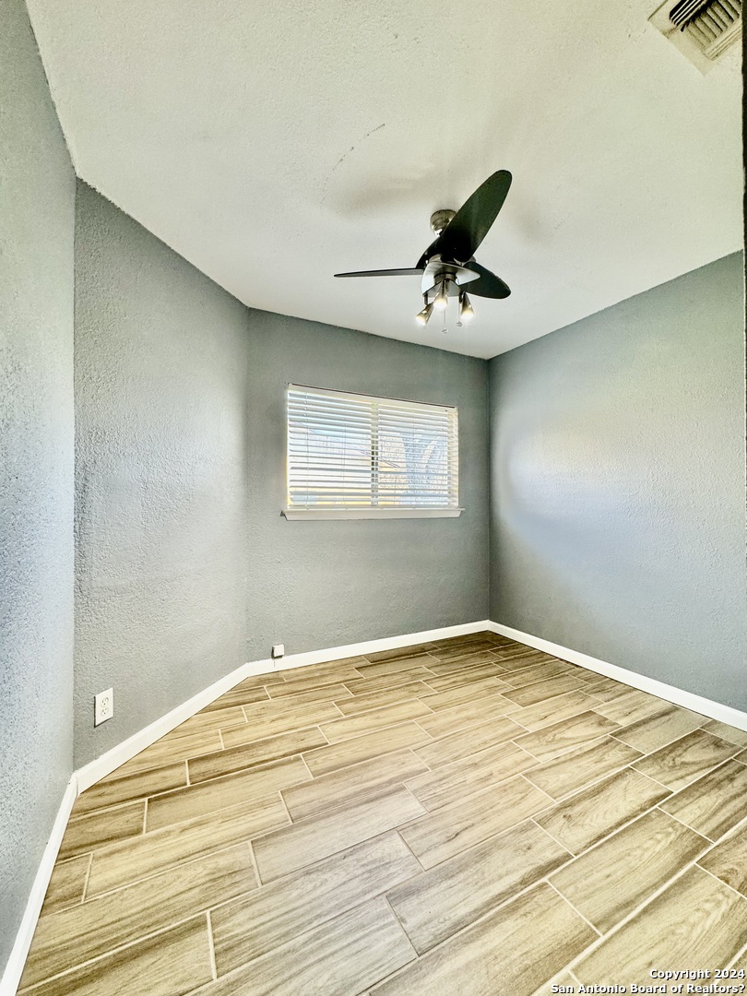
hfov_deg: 85.7
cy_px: 498
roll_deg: +0.5
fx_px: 403
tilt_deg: +0.6
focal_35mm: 14
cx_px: 374
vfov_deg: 102.1
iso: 200
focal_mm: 2.22
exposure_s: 1/120
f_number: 2.2
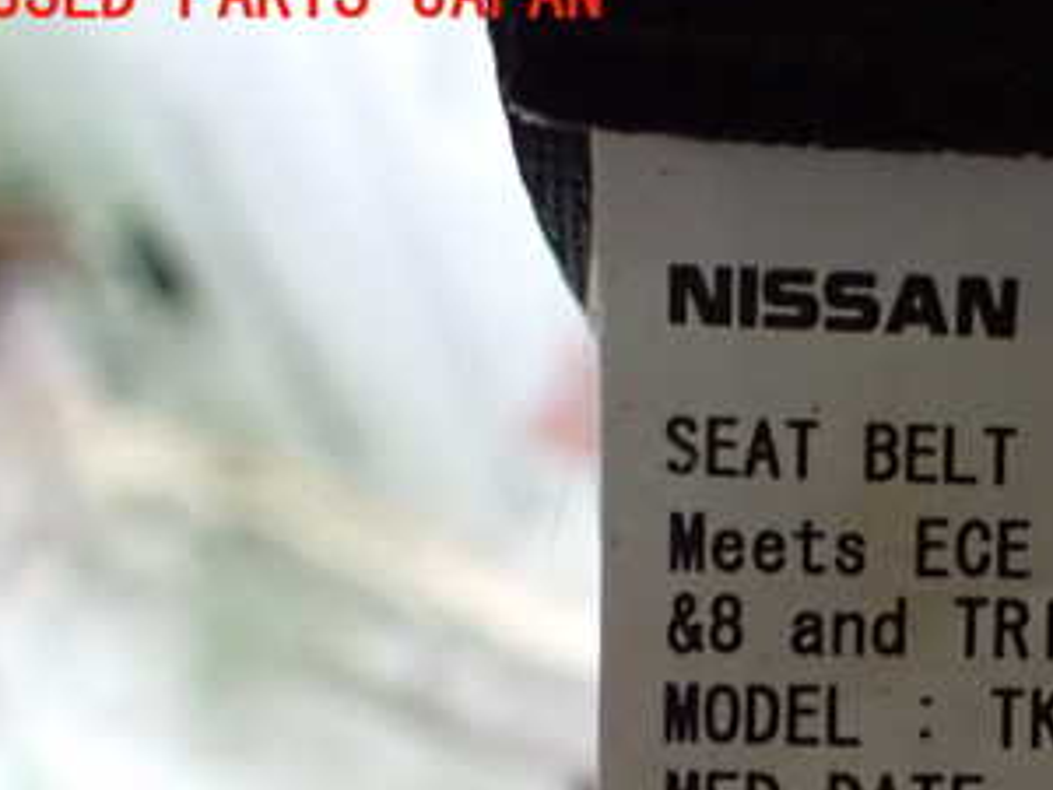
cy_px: 741
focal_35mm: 60
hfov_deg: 30.3
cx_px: 1018
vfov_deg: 23.6
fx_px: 1825
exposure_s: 1/30
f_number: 2.3
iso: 1000
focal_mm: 5.4
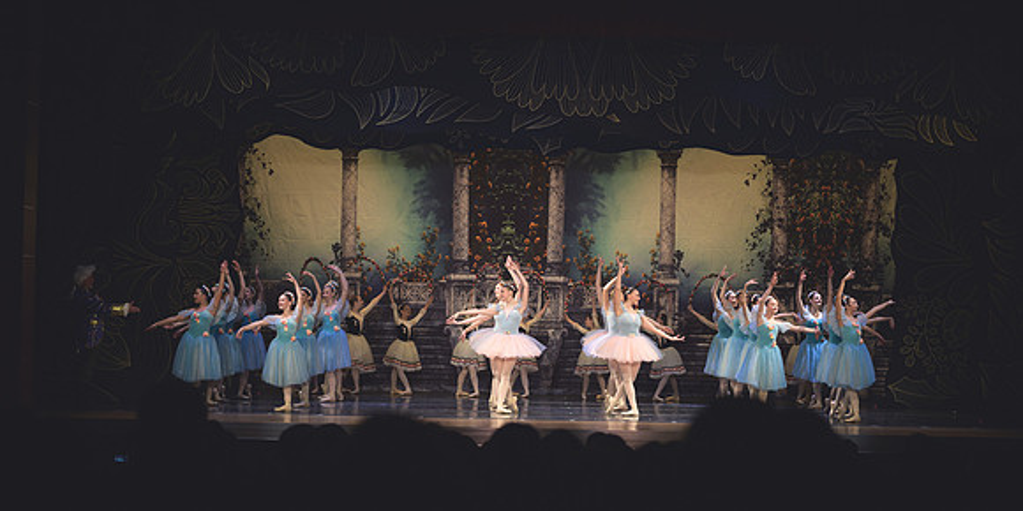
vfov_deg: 14.4
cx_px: 503
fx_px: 2025
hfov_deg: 28.4
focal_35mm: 77
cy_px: 317
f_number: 2.8
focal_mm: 70
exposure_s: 1/320
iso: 280
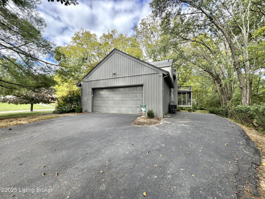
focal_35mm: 14
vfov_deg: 85.7
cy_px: 100
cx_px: 132
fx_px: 107
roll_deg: -0.7
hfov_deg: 102.1
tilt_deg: +1.4
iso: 40
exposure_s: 1/170
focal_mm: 2.22
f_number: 2.2
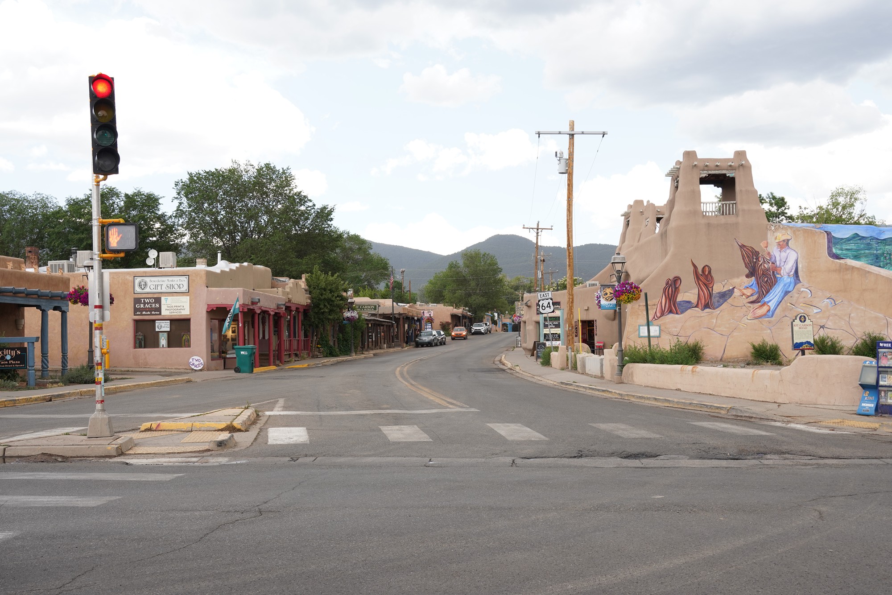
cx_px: 446
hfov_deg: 46.4
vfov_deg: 31.9
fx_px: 1041
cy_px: 298
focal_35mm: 42
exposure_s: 1/100
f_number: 11
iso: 400
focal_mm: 42
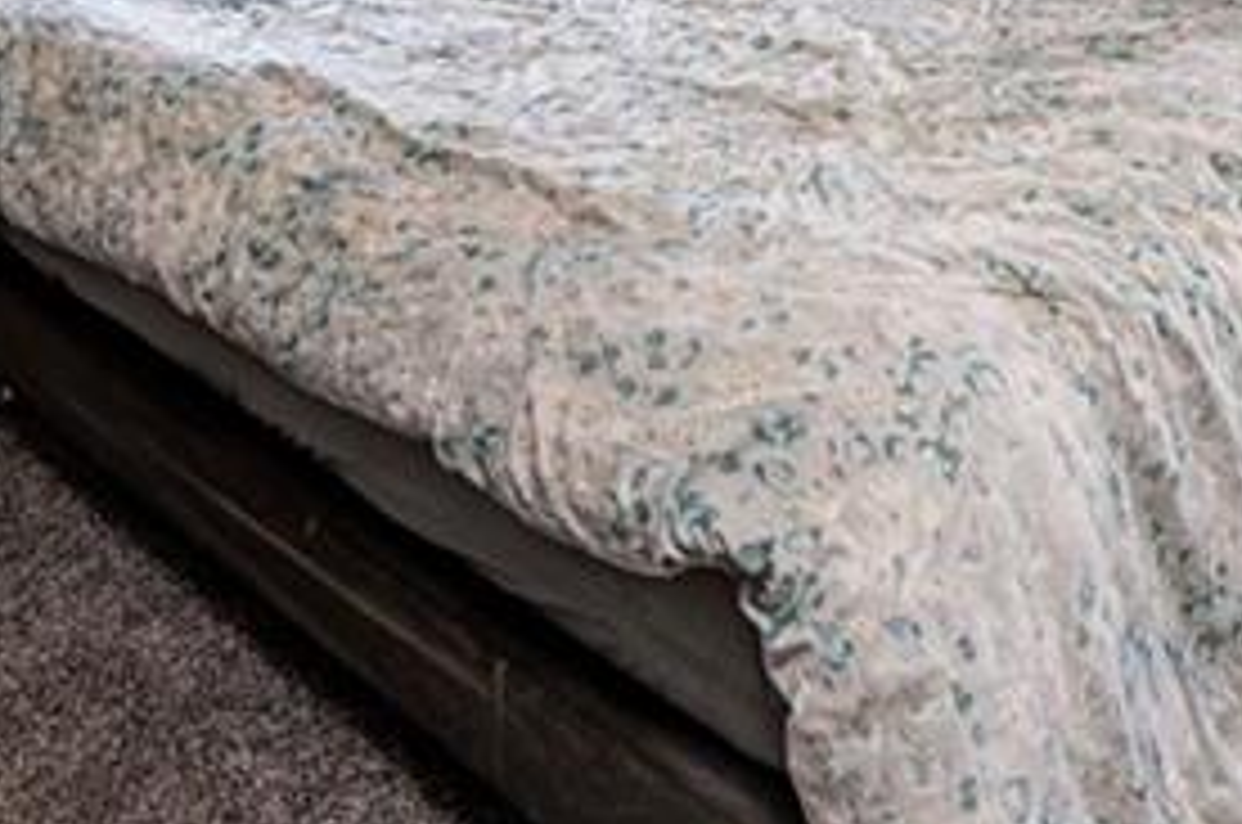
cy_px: -511
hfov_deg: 38.2
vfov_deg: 20.8
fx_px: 1791
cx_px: 616
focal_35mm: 52
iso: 2500
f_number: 8
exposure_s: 1/200
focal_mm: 14
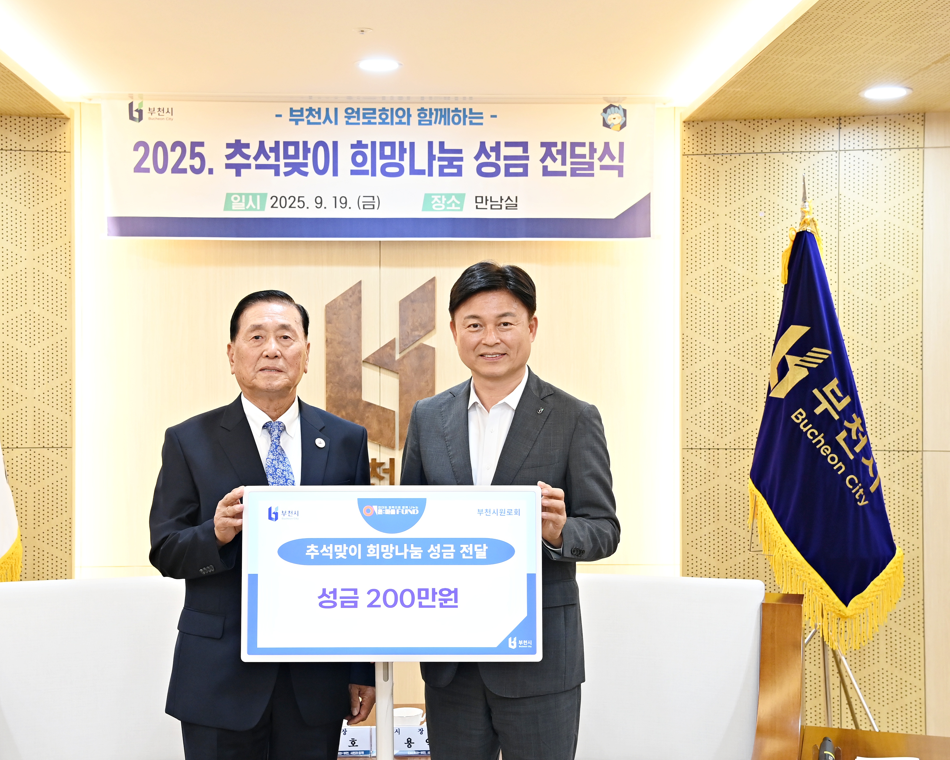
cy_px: 381
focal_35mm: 51
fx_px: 1434
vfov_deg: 29.7
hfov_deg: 36.6
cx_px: 402
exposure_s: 1/100
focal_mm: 45
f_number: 6.3
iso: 2500
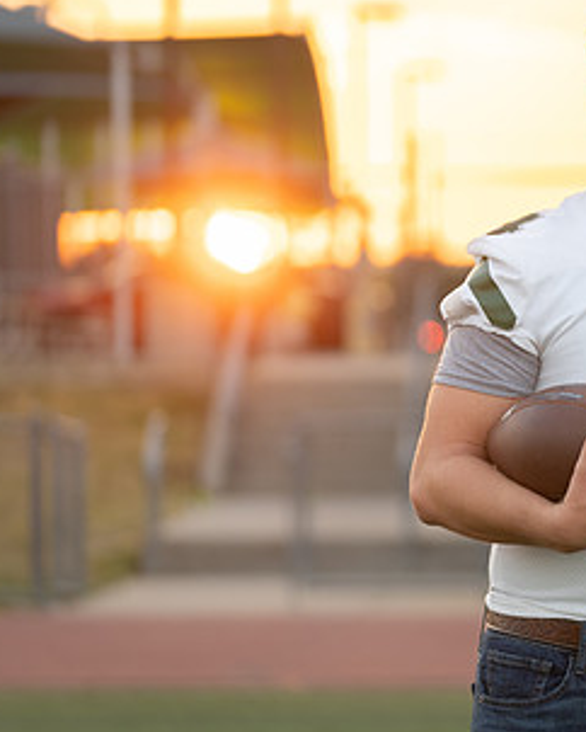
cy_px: 258
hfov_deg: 6.7
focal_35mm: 230
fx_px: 4981
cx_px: 697
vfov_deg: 8.4
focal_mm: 119
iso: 250
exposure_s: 1/320
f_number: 2.8
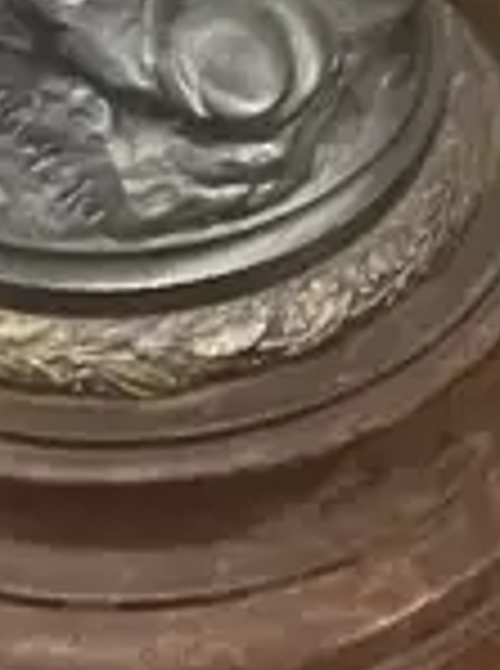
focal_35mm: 193
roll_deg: +0.5
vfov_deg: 8.5
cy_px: -1403
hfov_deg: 7.7
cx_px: 338
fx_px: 3733
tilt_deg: -17.3
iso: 250
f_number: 1.8
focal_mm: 3.99
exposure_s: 1/50
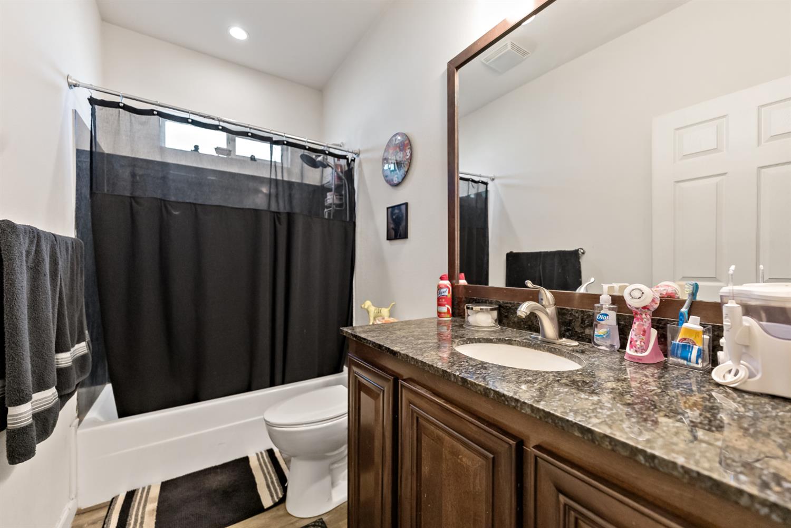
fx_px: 308
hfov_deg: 104.3
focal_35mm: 14
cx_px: 396
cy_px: 264
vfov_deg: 81.2
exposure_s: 1/160
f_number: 2.8
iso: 1600
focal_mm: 14
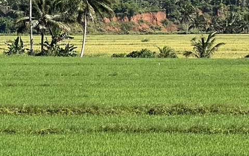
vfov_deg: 5.1
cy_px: -63
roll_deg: +0.1
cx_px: 31
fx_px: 1745
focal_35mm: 257
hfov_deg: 8.1
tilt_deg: +3.1
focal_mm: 9
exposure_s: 1/803
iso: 32
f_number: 2.8
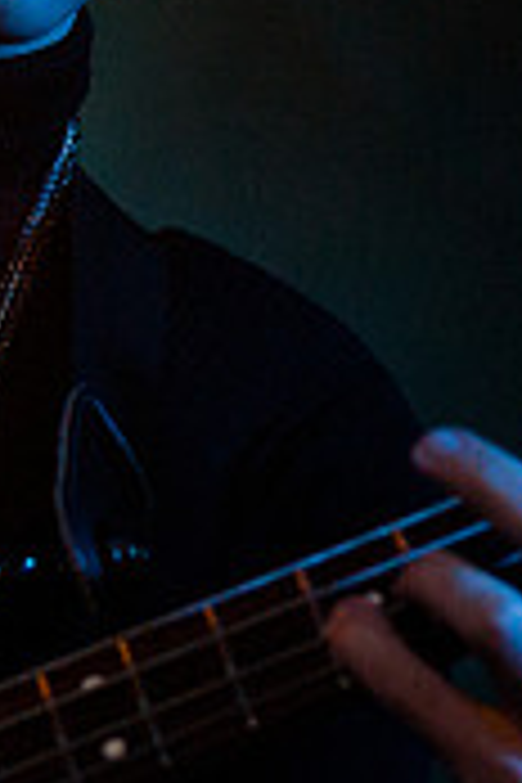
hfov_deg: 5.4
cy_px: 115
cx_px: -518
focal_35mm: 250
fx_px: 5437
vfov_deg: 8.2
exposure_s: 1/160
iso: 1000
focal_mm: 50
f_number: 2.2
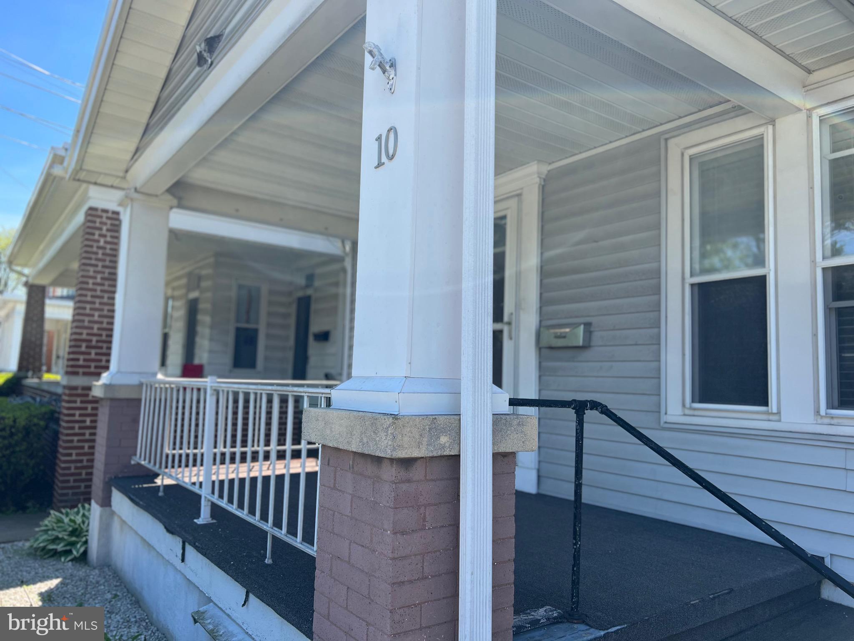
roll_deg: -1.5
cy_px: 320
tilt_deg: +4.9
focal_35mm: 26
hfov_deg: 67.3
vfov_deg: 53.1
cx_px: 427
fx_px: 641
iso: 50
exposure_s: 1/1412
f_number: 1.5
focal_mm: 5.7
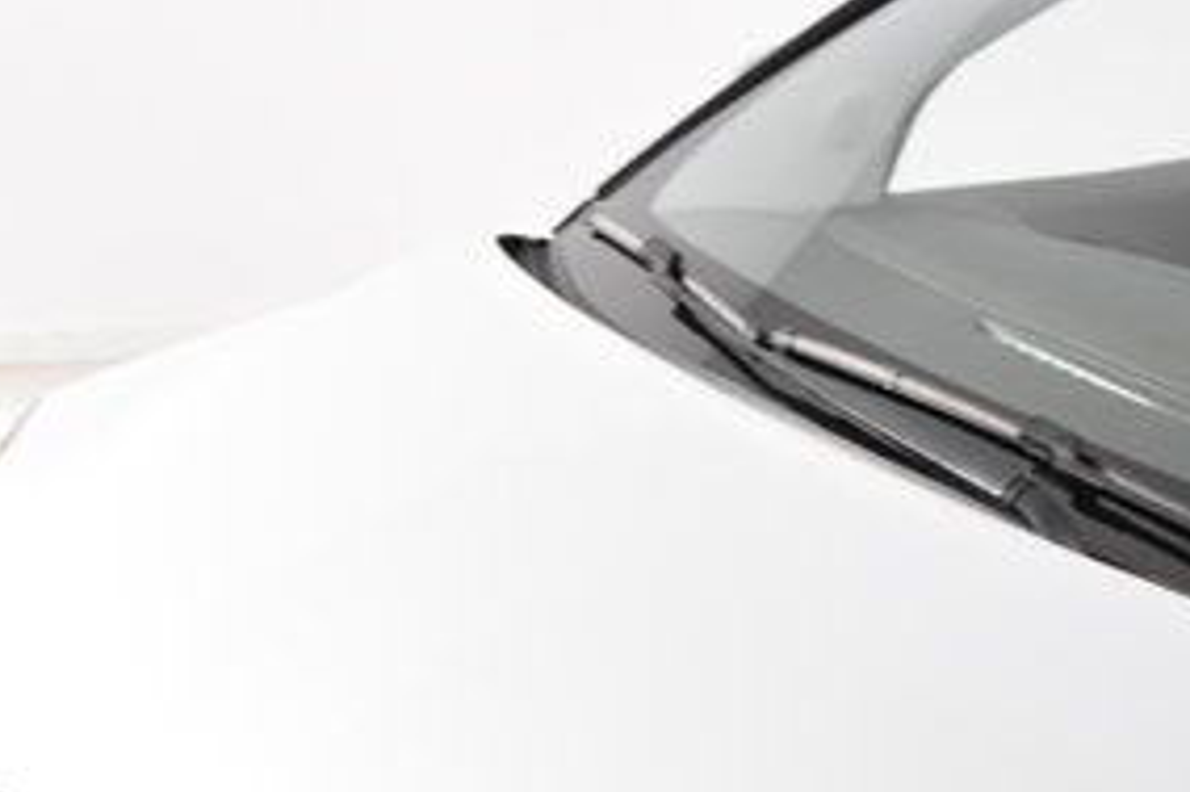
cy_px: 924
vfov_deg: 10.4
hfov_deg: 15.4
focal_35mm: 130
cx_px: 1270
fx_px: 4295
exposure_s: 1/60
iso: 1600
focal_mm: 24
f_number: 4
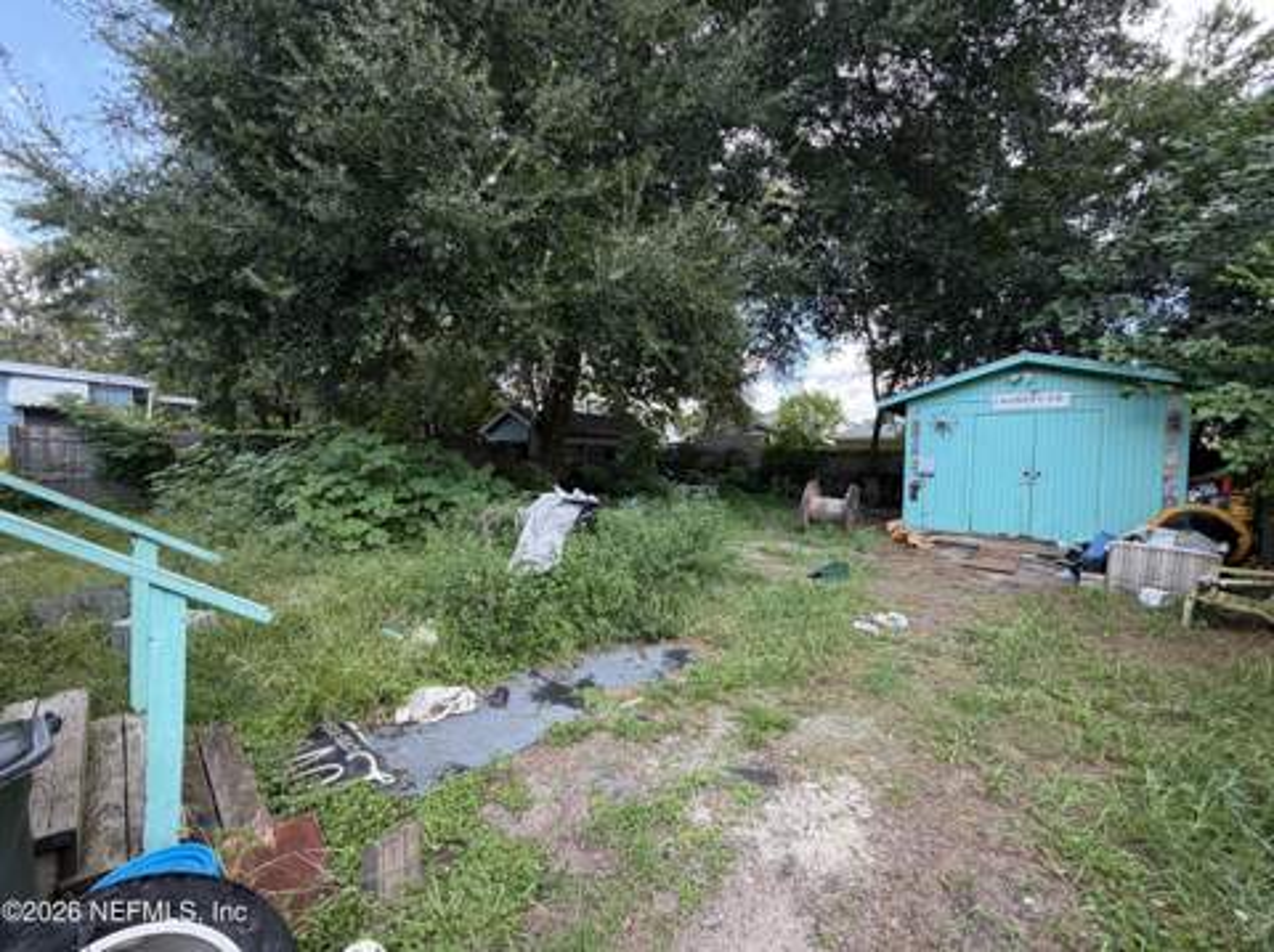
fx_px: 515
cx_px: 637
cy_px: 476
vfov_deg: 85.6
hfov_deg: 102.1
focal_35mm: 14
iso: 50
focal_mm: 2.22
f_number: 2.2
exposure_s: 1/138
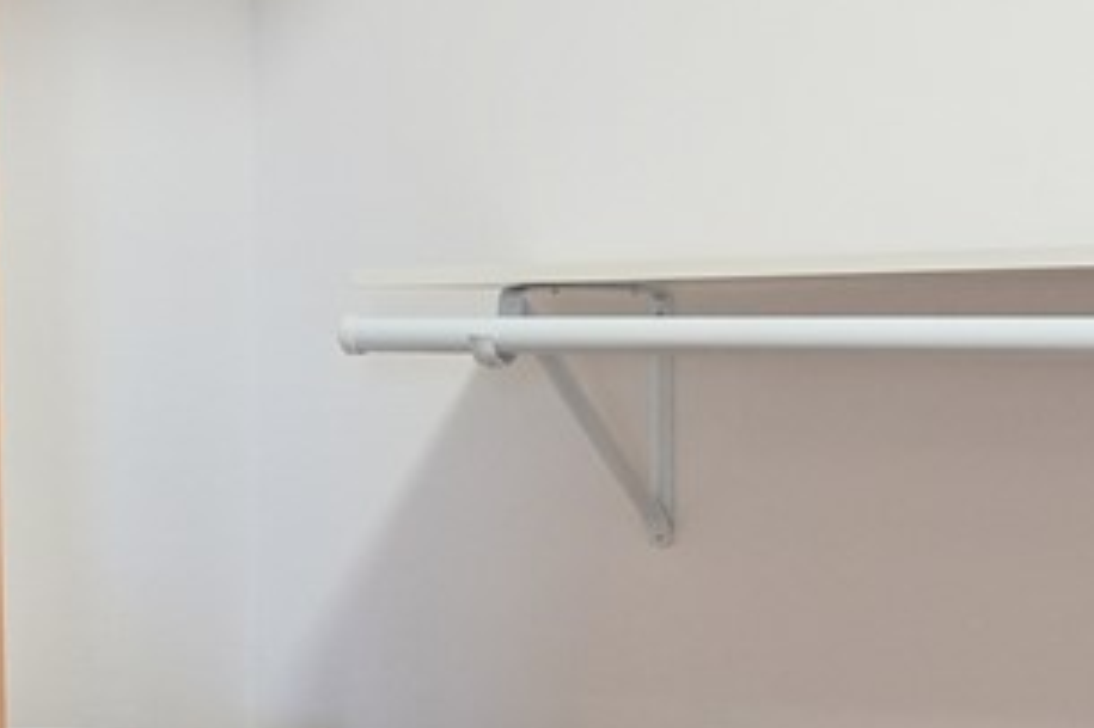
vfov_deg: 15.3
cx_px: 303
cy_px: 231
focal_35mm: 89
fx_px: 2703
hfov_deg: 22.7
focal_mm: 16
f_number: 10
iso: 400
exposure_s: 1/3.33
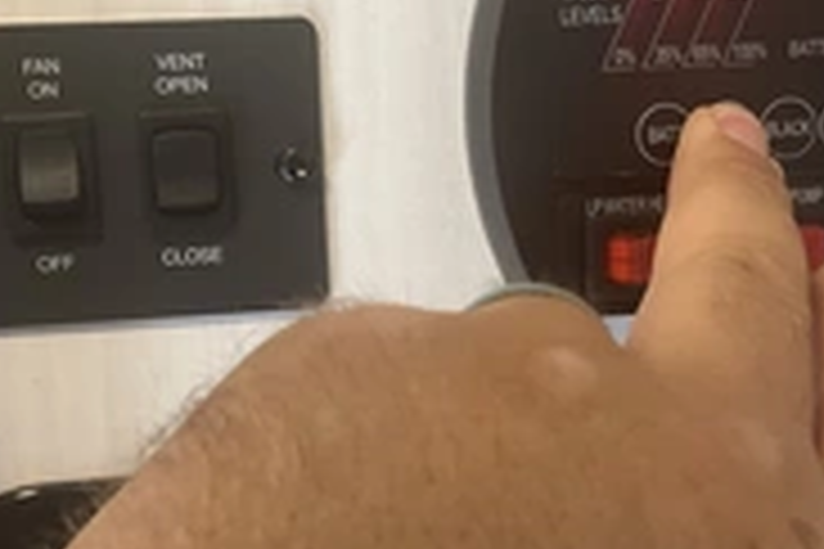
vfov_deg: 20.6
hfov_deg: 30.5
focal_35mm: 66
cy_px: 274
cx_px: 405
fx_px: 1511
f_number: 1.8
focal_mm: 3
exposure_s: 1/60
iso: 100
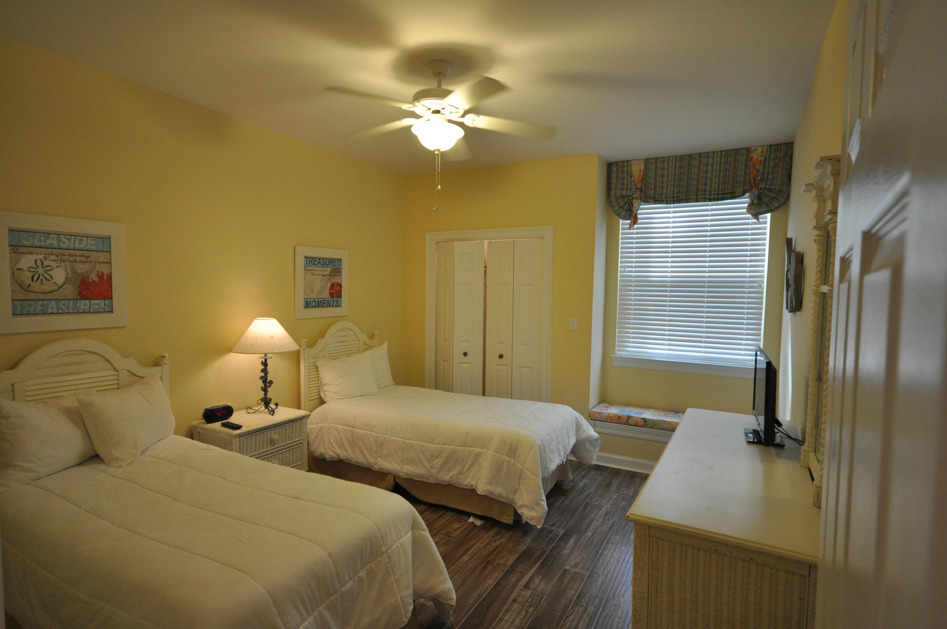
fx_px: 512
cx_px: 474
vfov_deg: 63.1
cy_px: 314
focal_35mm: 20
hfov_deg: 85.5
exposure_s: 1/60
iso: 800
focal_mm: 13
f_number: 4.5
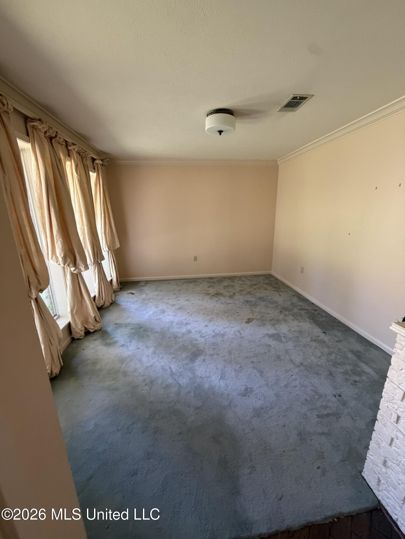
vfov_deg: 102.1
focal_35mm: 14
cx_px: 202
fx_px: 218
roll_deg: +1.6
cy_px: 270
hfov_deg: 85.7
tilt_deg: -14.3
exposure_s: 1/60
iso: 320
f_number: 2.2
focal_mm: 2.22
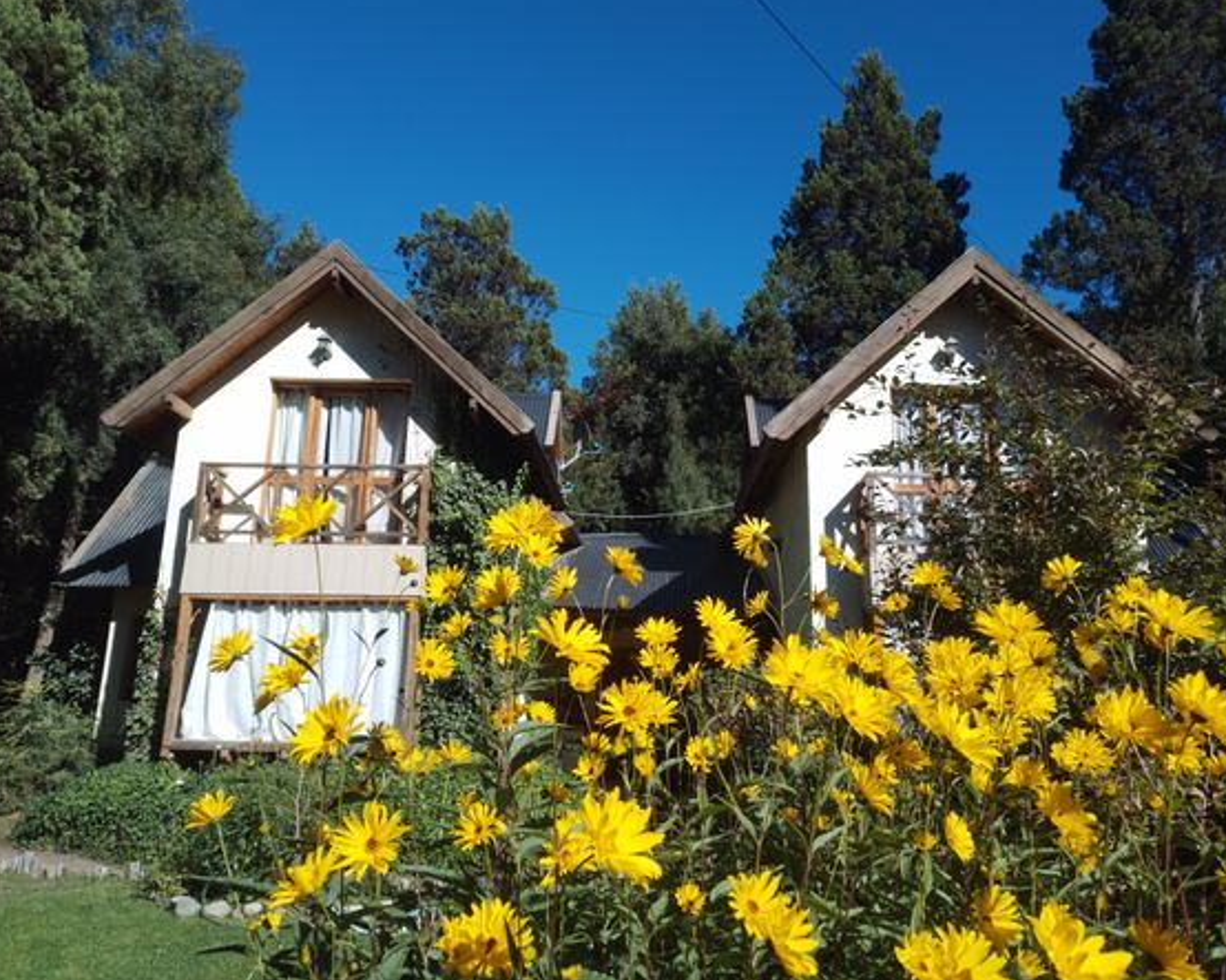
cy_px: 487
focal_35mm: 37
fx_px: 1342
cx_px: 640
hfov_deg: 49.1
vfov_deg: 40.1
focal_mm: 3.94
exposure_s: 1/500
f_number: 2.4
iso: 50
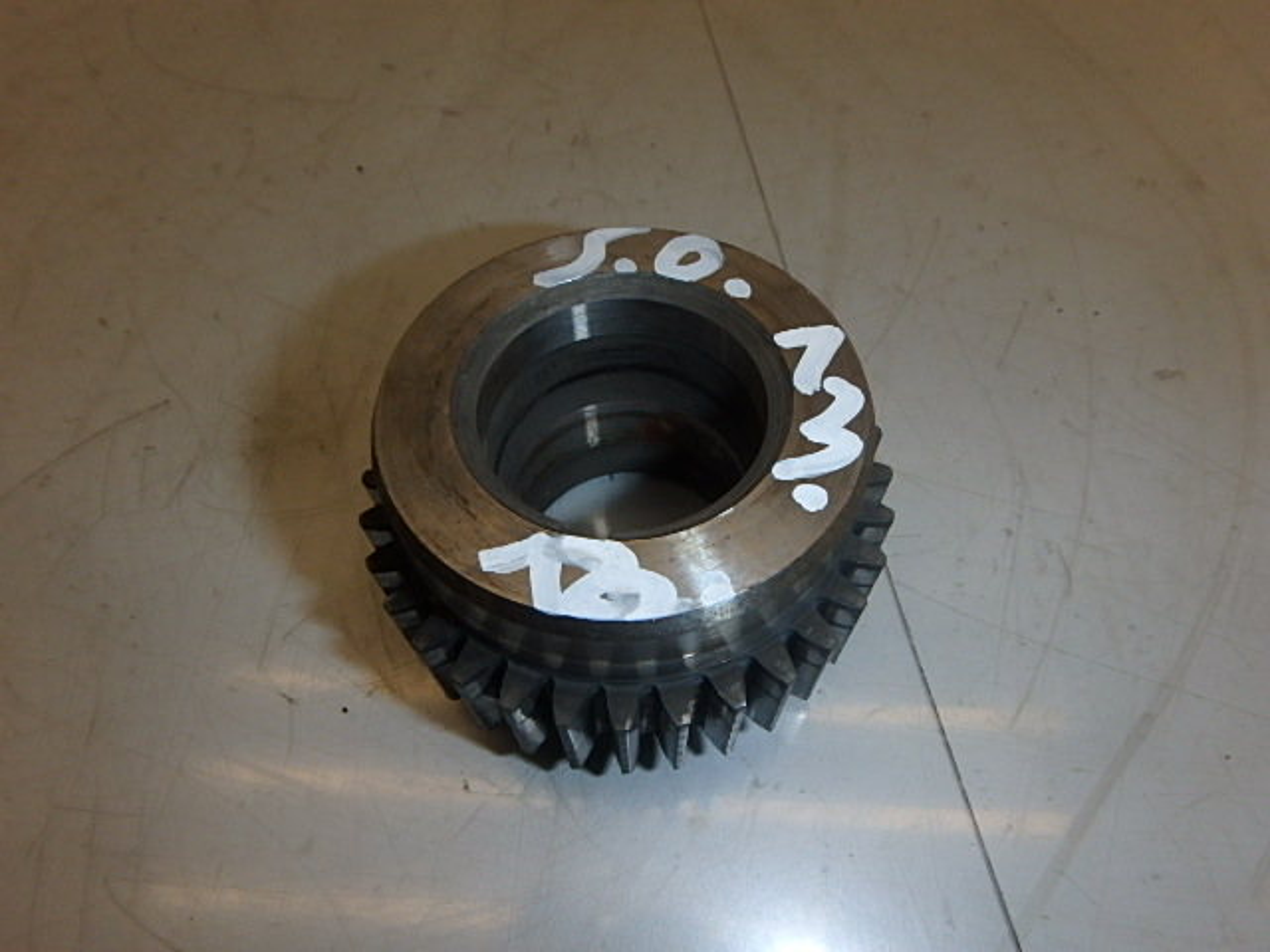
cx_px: 635
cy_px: 476
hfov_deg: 79.0
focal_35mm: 21
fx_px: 770
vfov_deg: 63.4
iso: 125
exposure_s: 1/100
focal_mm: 3.7
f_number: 6
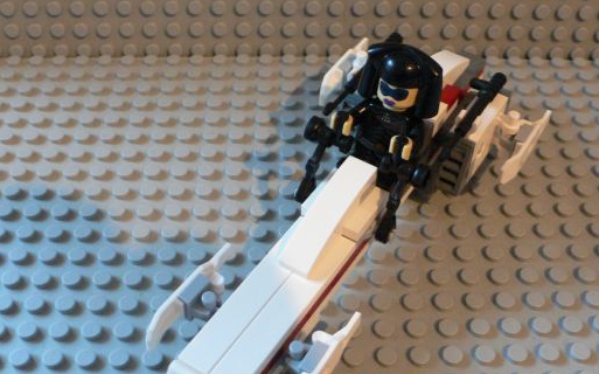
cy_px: 201
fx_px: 734
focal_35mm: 45
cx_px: 344
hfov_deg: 44.3
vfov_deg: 28.5
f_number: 2.8
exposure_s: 1/4
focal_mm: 6.3
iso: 200
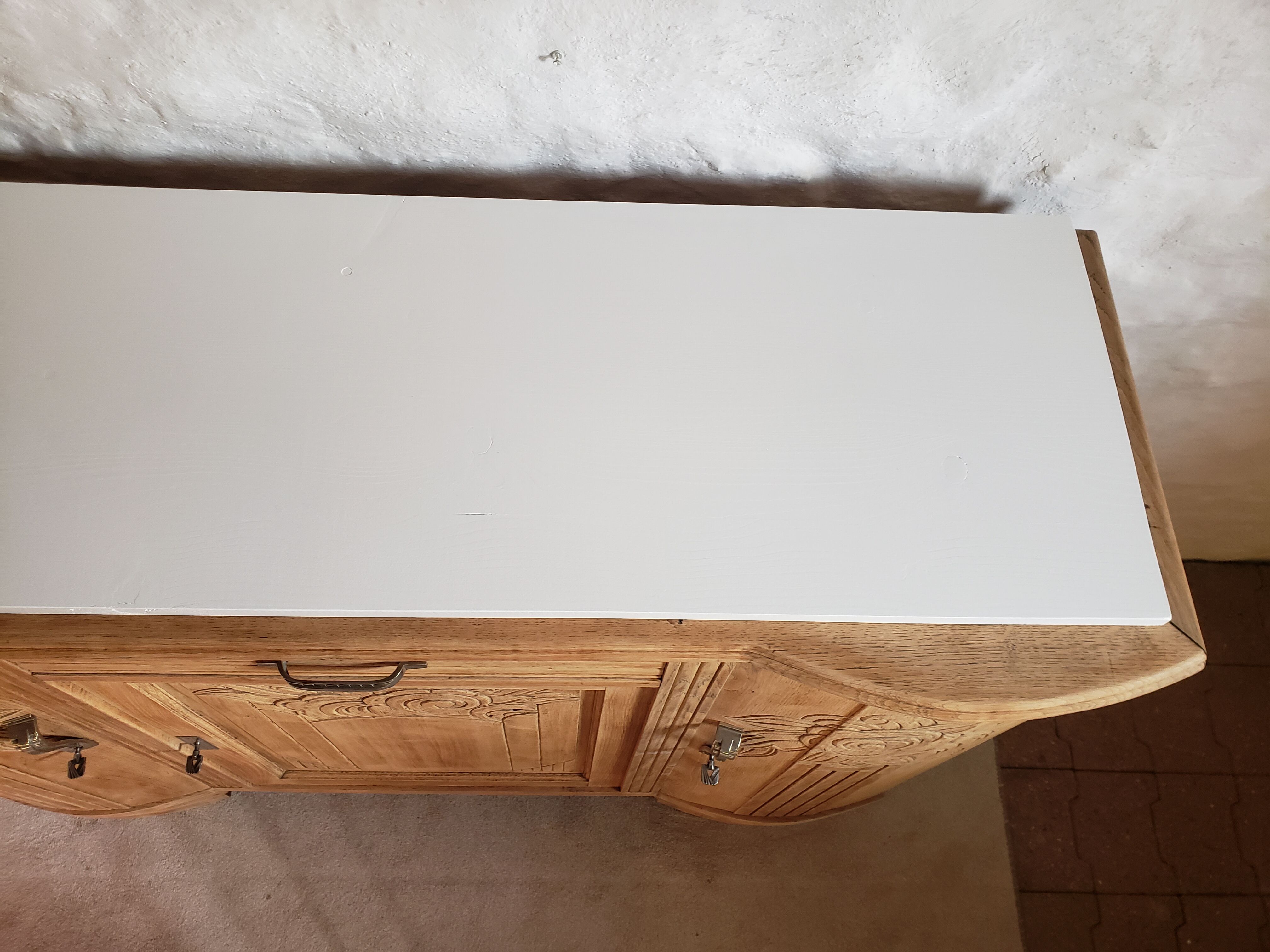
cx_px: 635
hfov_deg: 67.3
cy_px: 476
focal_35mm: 26
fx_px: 954
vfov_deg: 53.1
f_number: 2.4
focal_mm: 4.3
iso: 200
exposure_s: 1/50
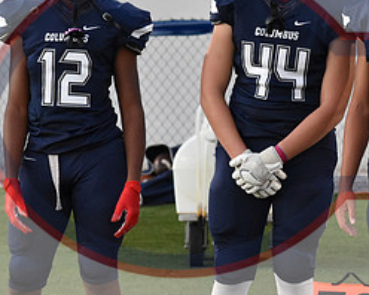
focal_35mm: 336
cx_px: 173
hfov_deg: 5.8
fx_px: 3667
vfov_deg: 4.6
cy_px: 115
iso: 3200
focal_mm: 102
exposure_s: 1/320
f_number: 4.8
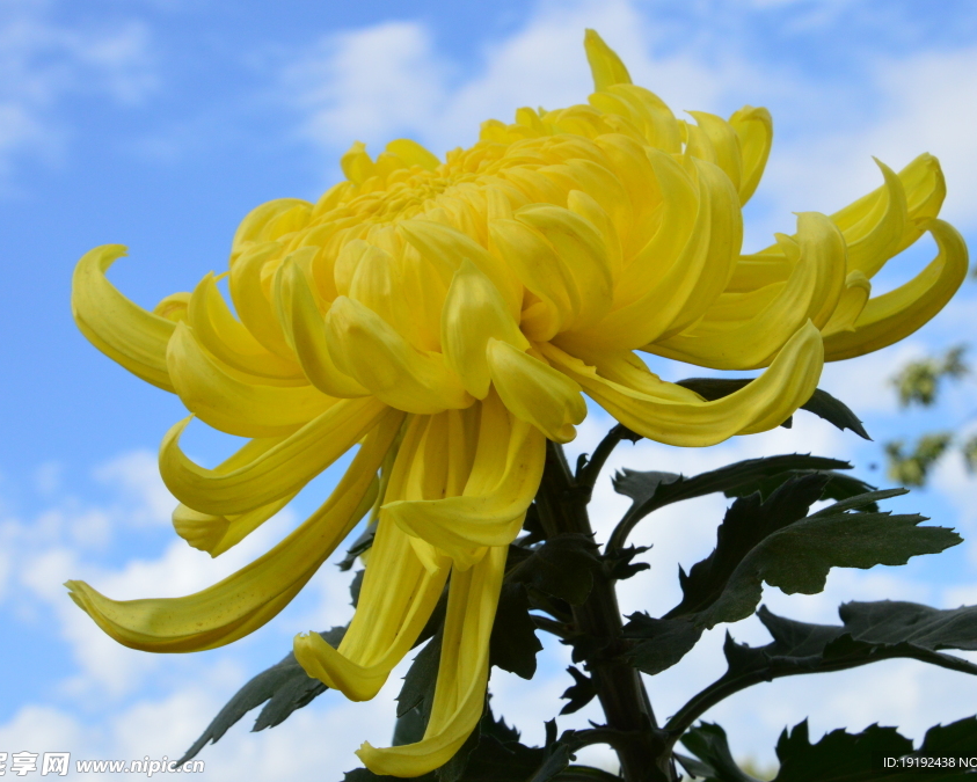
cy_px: 391
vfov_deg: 18.7
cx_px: 553
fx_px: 2372
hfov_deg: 23.3
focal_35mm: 82
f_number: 20
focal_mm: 48
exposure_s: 1/250
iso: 800
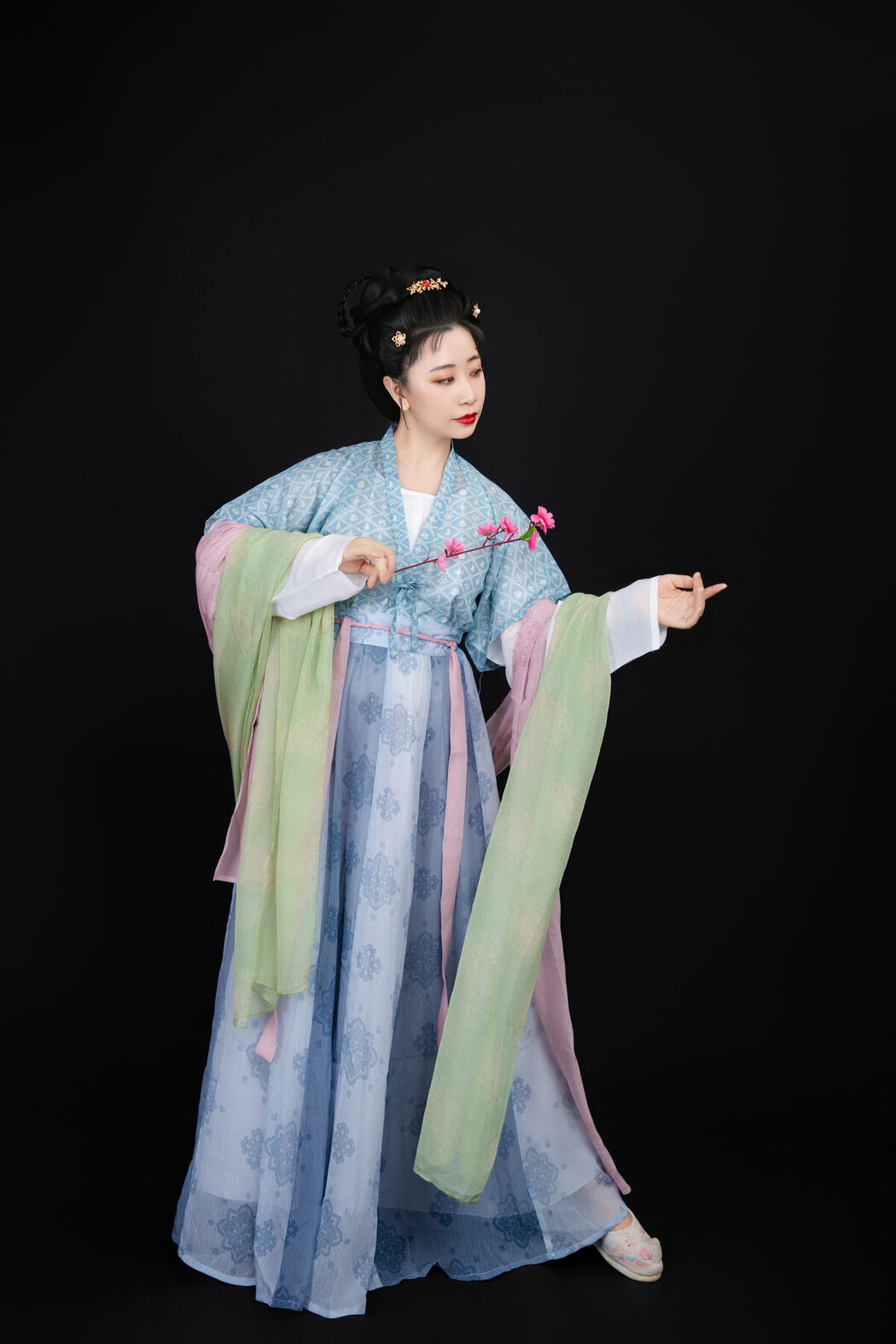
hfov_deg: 27.5
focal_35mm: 49
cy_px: 672
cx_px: 448
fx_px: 1829
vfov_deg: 40.3
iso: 100
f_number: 4.5
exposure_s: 1/125
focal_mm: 50
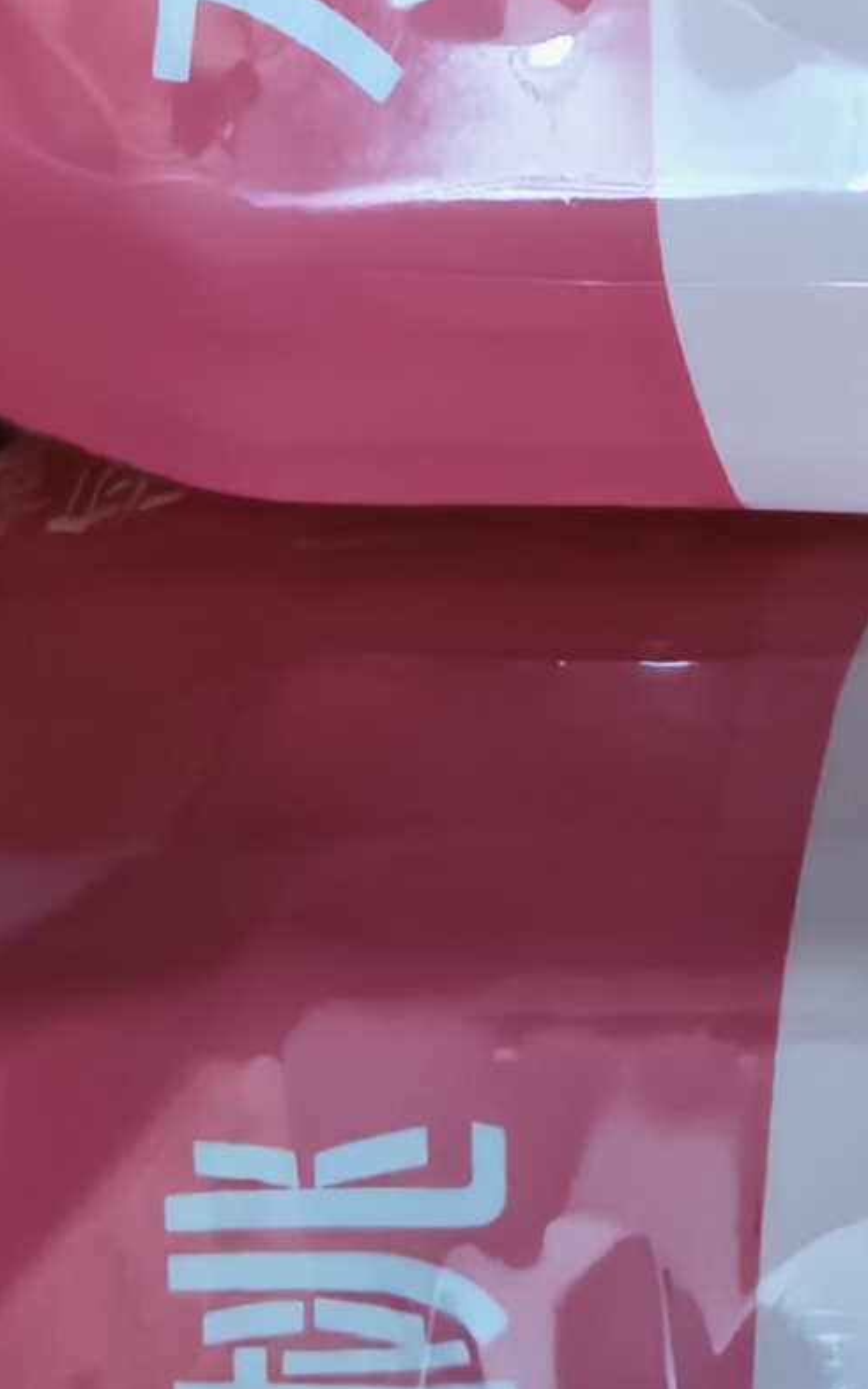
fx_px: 4809
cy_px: -610
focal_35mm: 127
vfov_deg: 15.3
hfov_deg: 10.2
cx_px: 900
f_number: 1.88
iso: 654
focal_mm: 5.56
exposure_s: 1/33.3
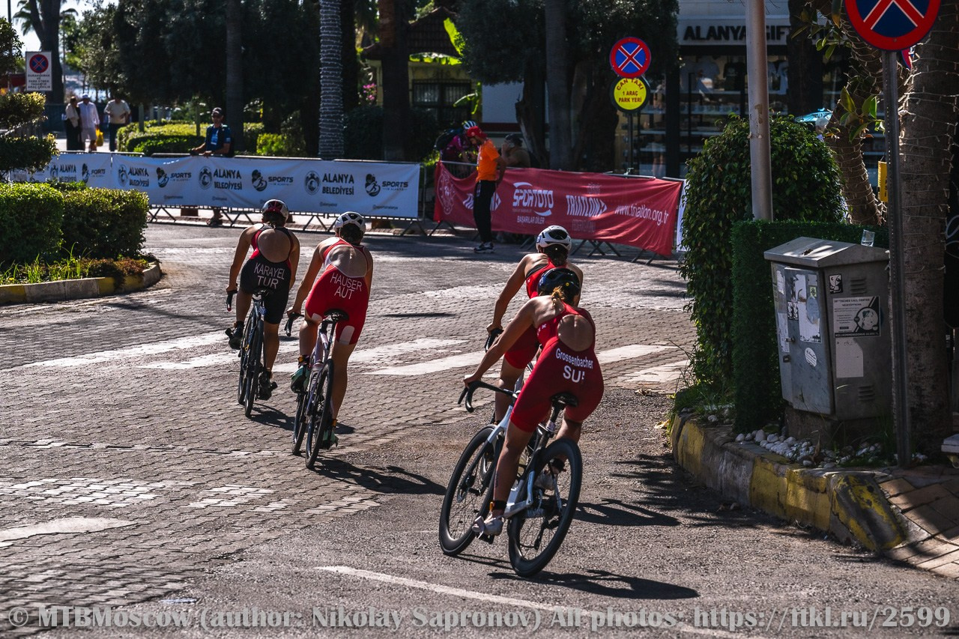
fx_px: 3596
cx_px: 480
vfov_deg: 10.2
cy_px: 320
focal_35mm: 135
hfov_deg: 15.2
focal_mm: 135
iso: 320
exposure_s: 1/3200
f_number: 7.1
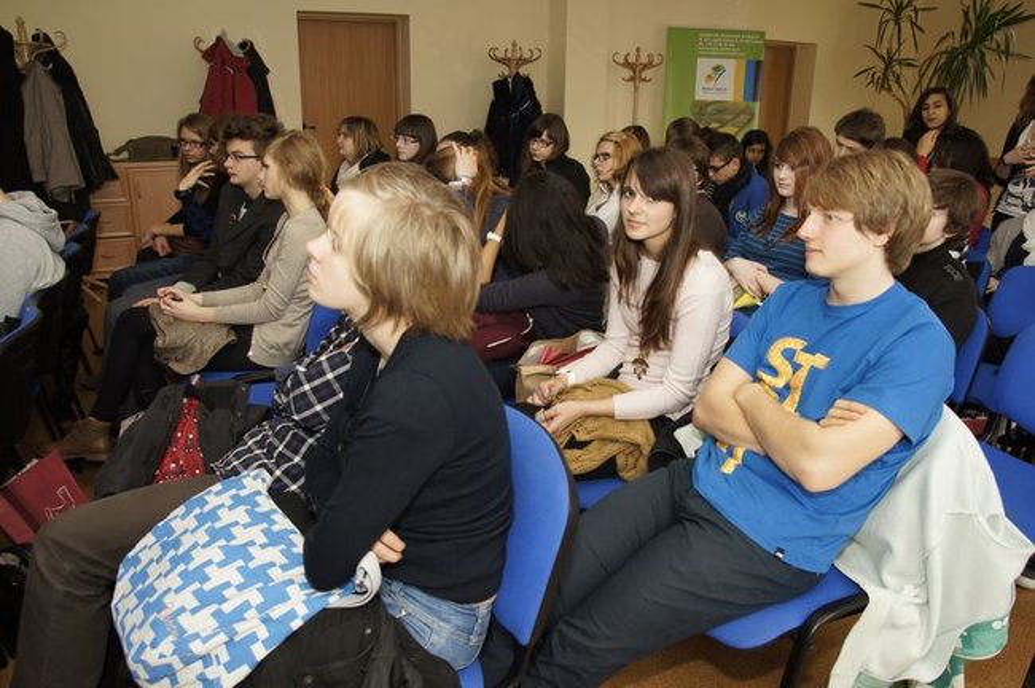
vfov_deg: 50.3
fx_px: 732
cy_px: 344
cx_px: 518
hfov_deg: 70.5
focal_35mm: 26
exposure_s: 1/60
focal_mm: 17
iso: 400
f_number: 5.6
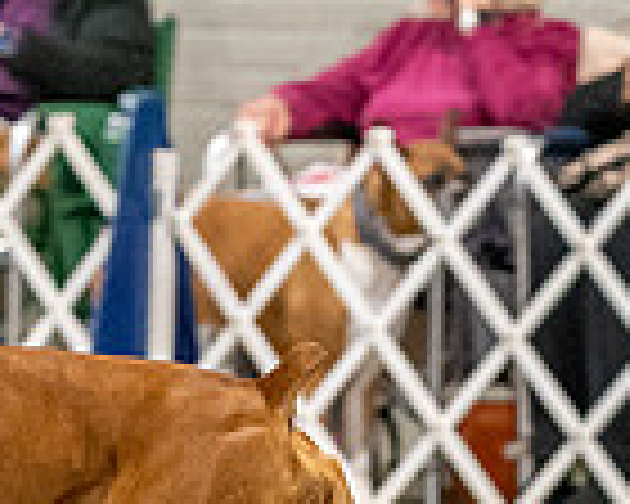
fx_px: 8894
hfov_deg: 4.0
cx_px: -169
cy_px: 4
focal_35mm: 477
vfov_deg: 3.2
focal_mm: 105
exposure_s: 1/250
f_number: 3.2
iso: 6400
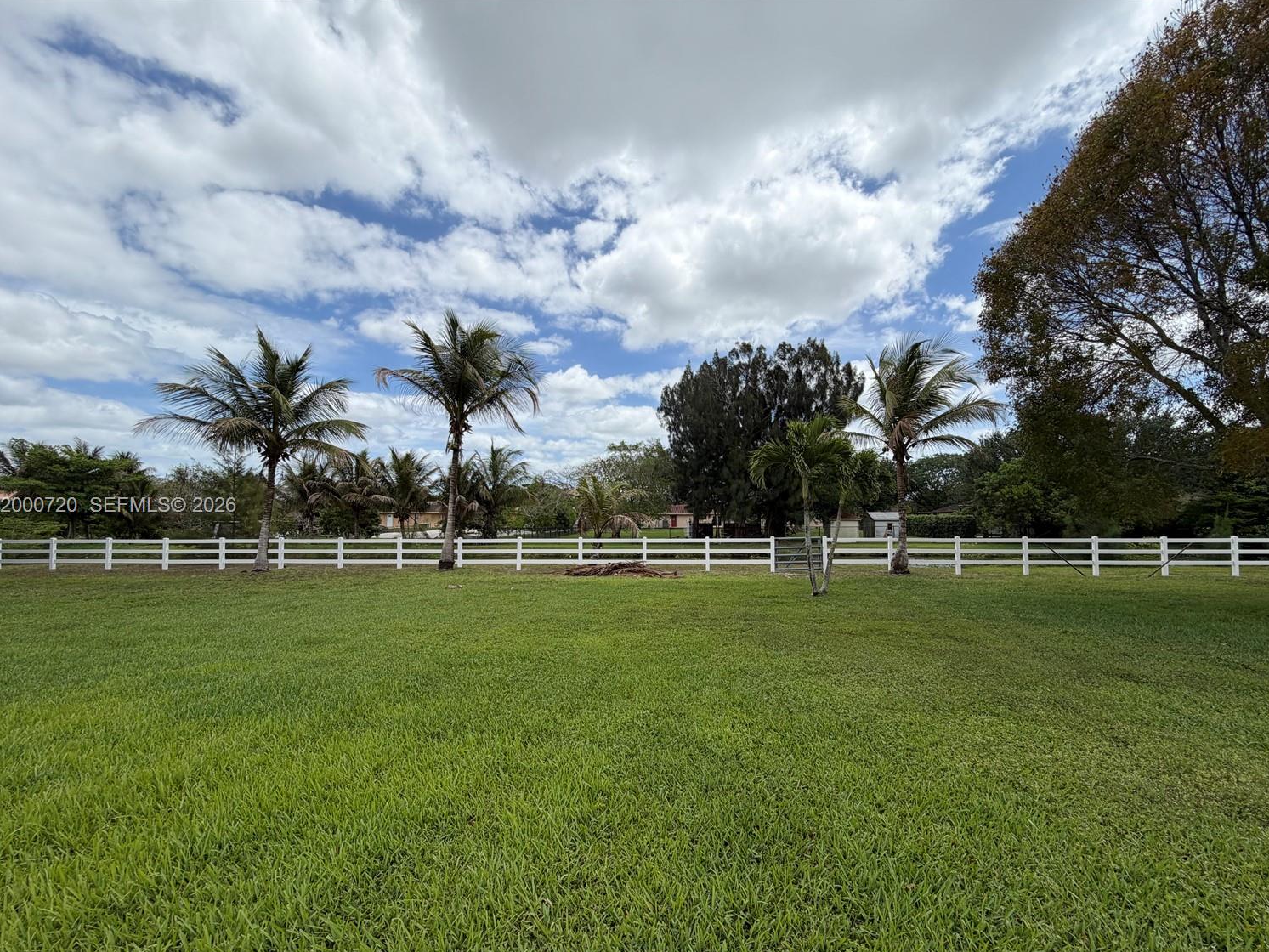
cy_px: 507
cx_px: 652
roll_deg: -1.4
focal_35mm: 15
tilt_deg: +2.1
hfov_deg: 98.1
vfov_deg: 81.7
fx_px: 550
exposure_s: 1/1235
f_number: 2.2
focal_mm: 2.22
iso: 20
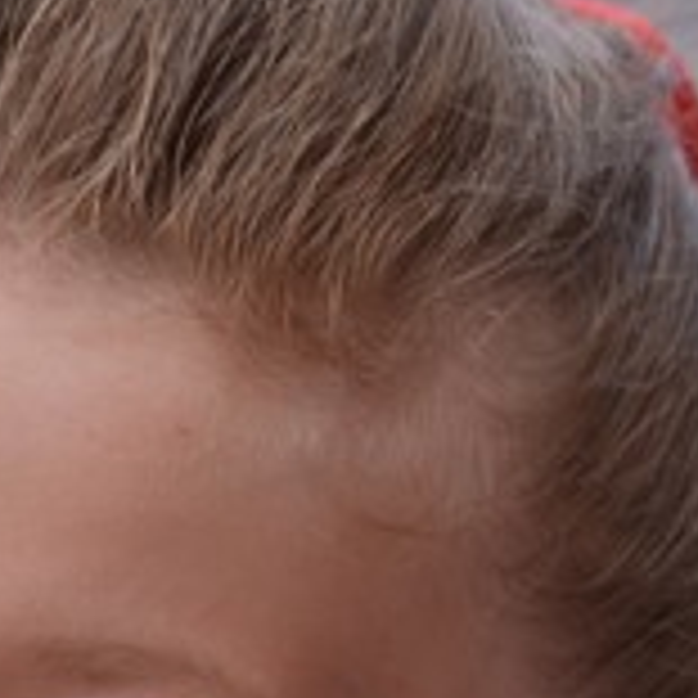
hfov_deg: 2.7
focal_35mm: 643
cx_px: -144
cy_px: 748
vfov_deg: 2.7
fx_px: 14669
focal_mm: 102
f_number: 2.8
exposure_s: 1/400
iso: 100
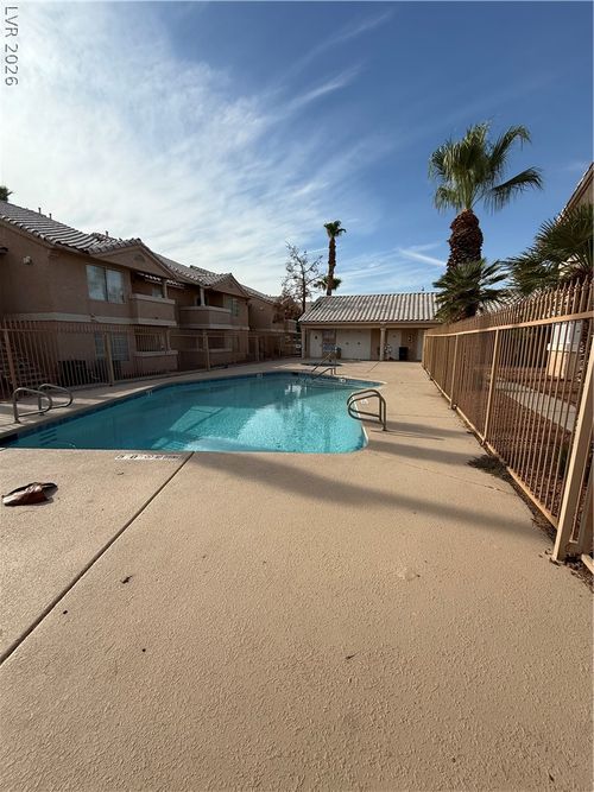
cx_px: 297
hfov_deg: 85.7
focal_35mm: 14
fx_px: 320
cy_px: 396
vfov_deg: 102.1
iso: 50
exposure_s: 1/2506
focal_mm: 2.22
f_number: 2.2
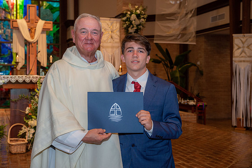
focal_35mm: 58
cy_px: 84
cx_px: 126
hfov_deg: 34.5
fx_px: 406
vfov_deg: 23.4
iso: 1600
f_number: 5.6
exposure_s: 1/125
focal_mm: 58
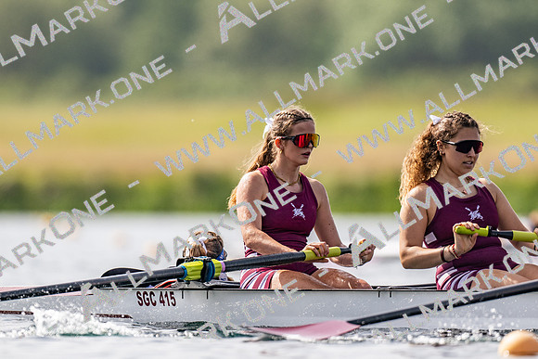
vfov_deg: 1.5
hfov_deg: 2.3
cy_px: 180
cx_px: 269
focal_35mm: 900
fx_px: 13459
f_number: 4
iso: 180
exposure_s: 1/2500
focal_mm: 600
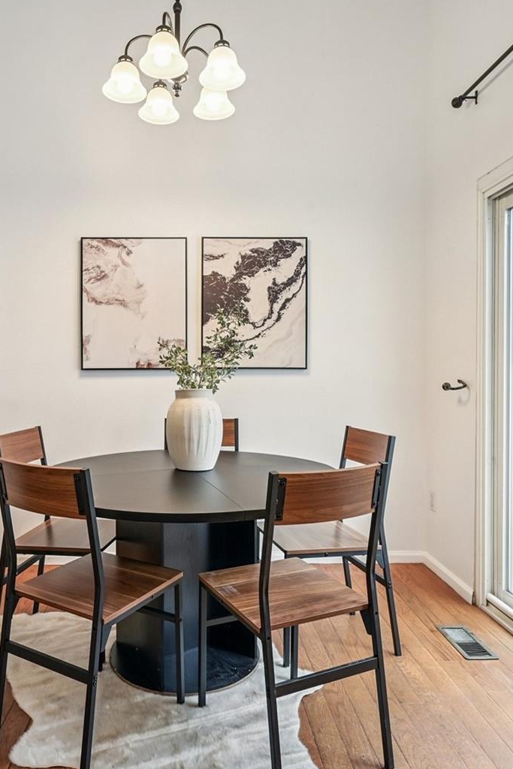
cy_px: 372
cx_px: 188
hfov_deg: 49.4
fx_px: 551
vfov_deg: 69.8
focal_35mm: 26
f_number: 10
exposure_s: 1/8
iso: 400
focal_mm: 16.5
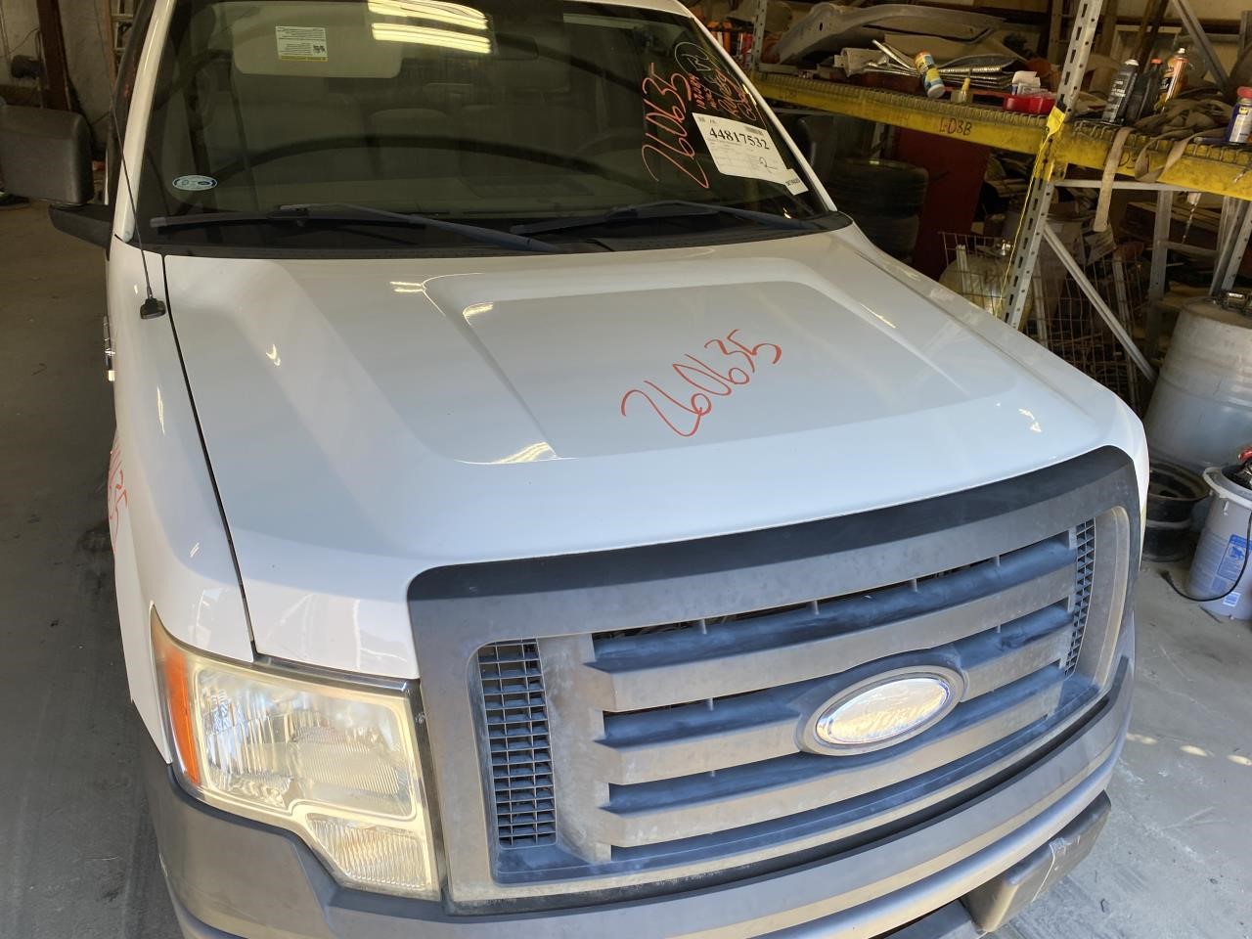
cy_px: 470
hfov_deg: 67.3
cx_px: 626
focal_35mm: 26
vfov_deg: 53.1
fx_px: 940
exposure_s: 1/185
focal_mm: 4.25
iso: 32
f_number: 1.8
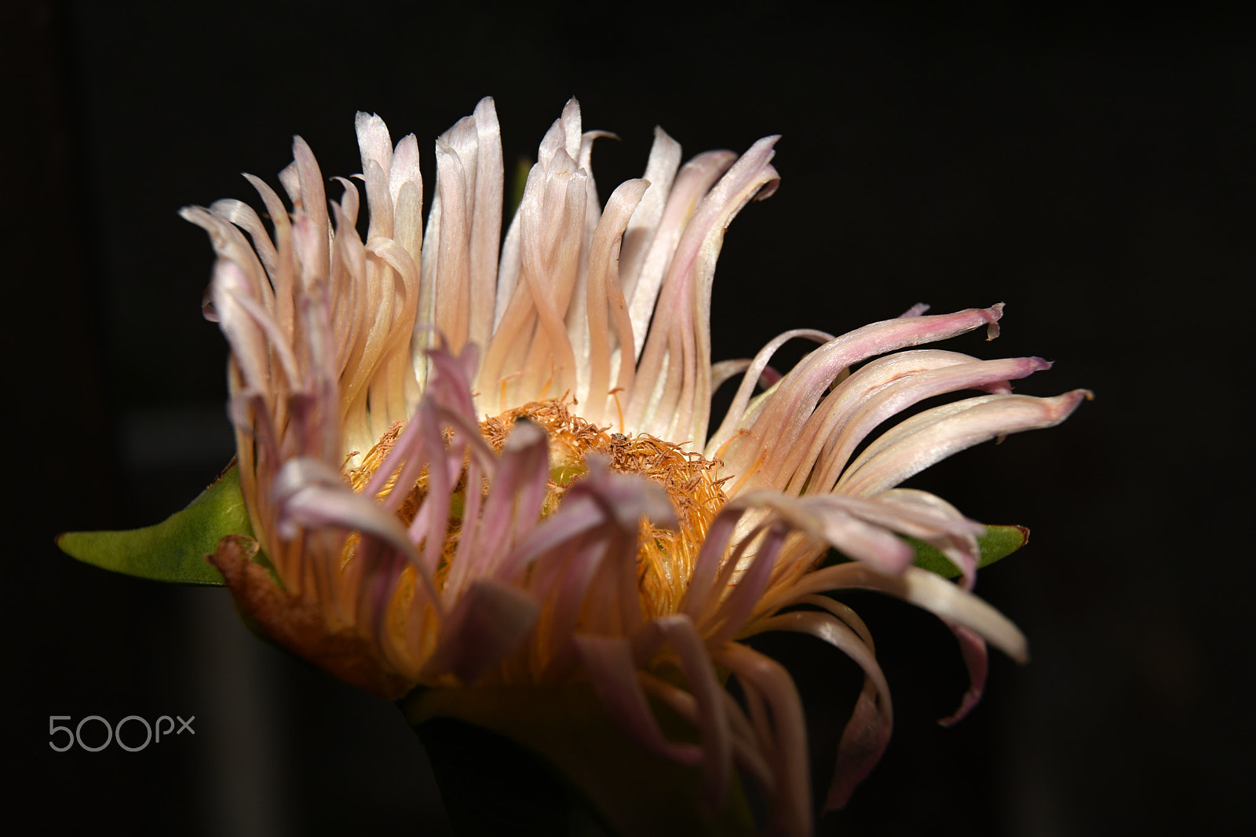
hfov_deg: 26.0
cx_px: 628
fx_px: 2721
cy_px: 418
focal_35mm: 78
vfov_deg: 17.5
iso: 100
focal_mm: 52
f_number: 11
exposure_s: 1/125
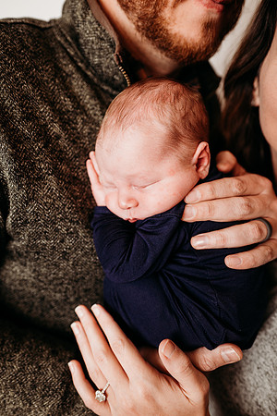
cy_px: 208
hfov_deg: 53.1
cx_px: 138
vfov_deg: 73.7
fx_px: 277
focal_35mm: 24
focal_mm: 24
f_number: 2.8
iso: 200
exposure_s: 1/200
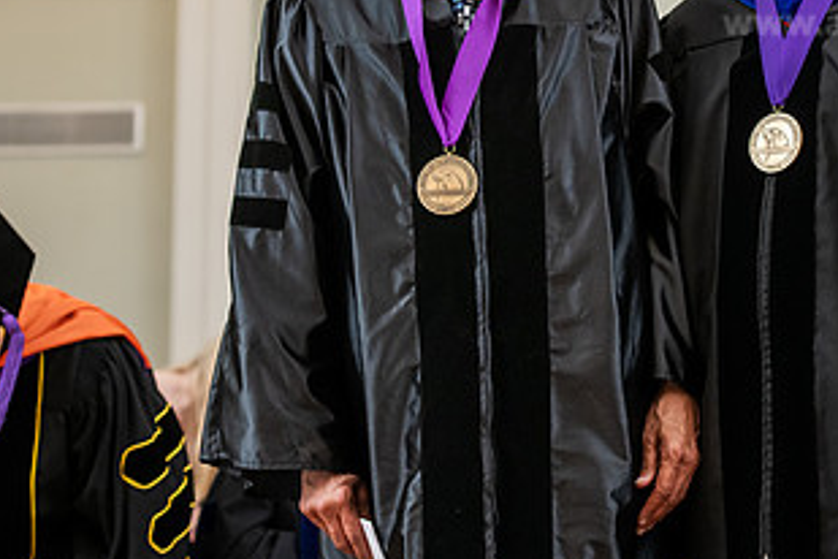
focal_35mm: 141
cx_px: 599
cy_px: 80
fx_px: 3282
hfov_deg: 14.5
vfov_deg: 9.7
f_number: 3.5
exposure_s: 1/200
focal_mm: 75
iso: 1250
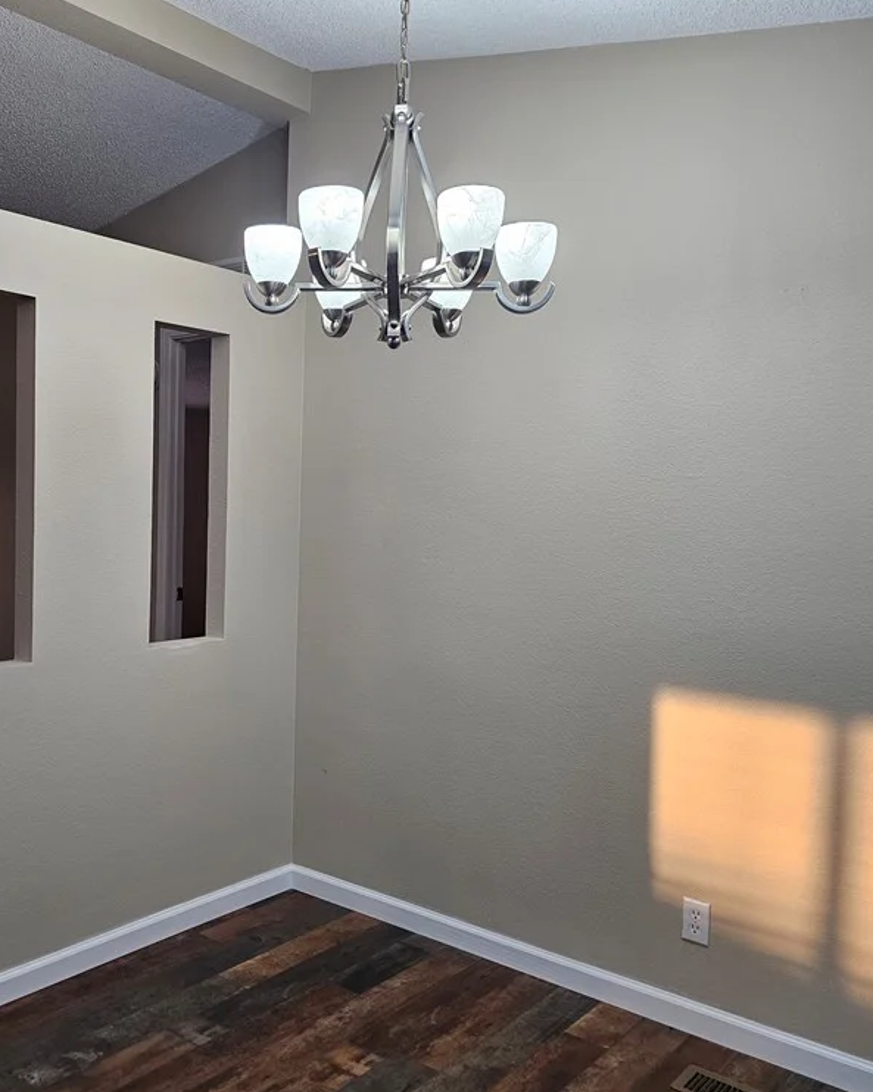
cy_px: 545
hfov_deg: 46.0
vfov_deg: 57.2
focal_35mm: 31
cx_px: 256
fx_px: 1002
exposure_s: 1/120
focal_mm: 6.3
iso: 125
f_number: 1.7
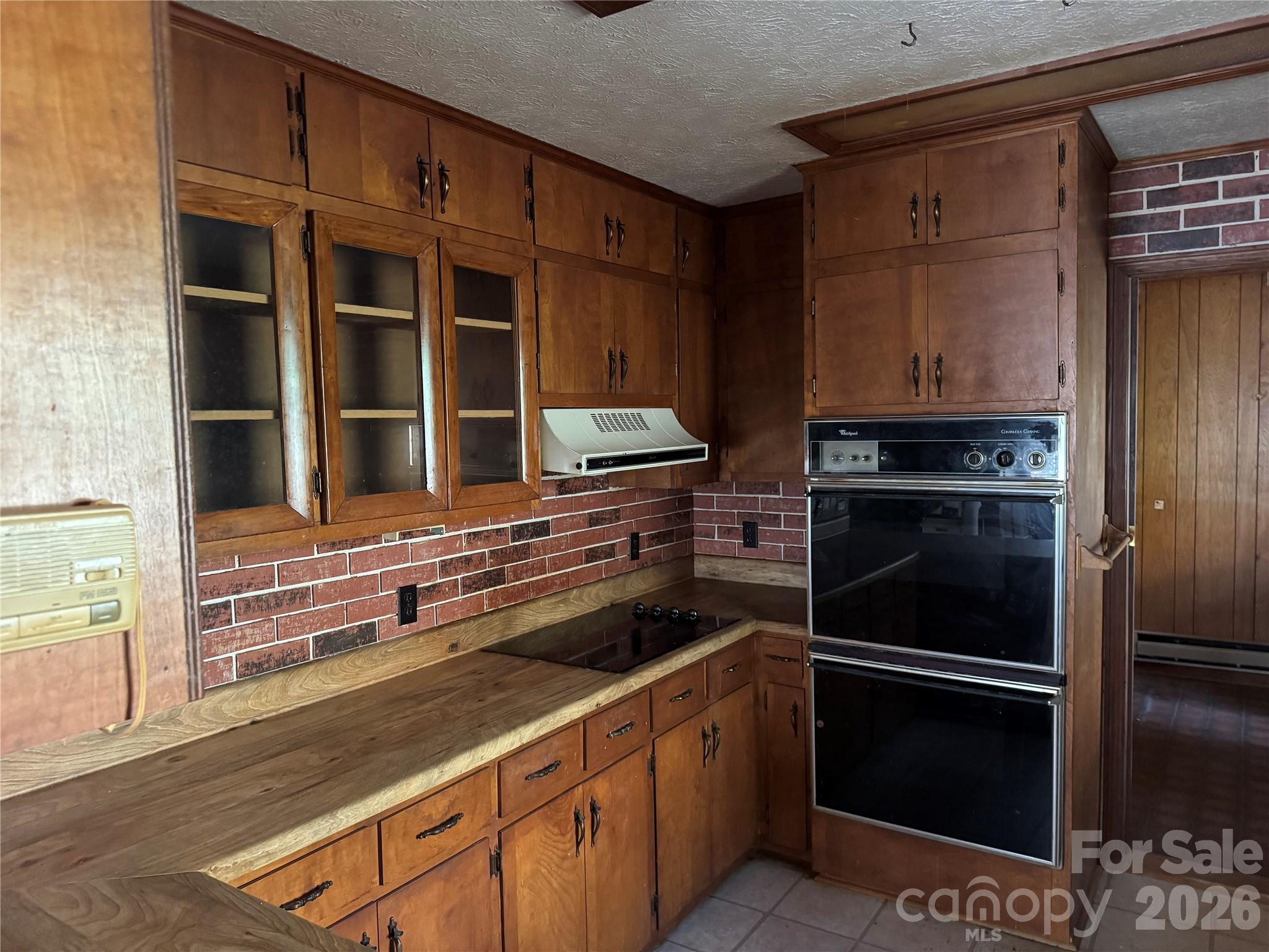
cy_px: 476
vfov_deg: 56.8
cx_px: 634
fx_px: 880
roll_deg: +1.6
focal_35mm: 24
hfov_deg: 71.6
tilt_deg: -3.9
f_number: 1.78
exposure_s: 1/36
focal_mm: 6.76
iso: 1000
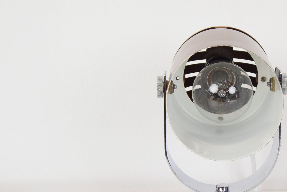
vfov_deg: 18.7
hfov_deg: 27.3
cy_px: 116
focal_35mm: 73
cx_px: 223
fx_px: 581
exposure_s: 1/250
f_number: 8
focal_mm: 31
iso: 1600
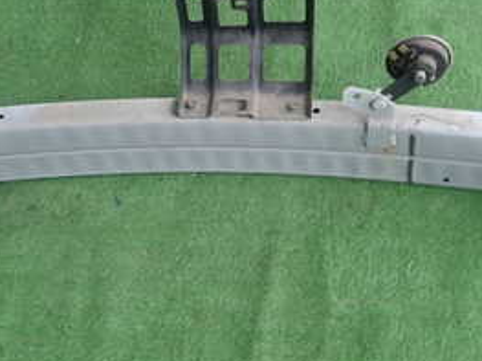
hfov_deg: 33.8
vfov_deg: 25.6
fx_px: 793
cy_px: 198
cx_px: 242
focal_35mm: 57
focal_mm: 4.5
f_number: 2
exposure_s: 1/60
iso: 100
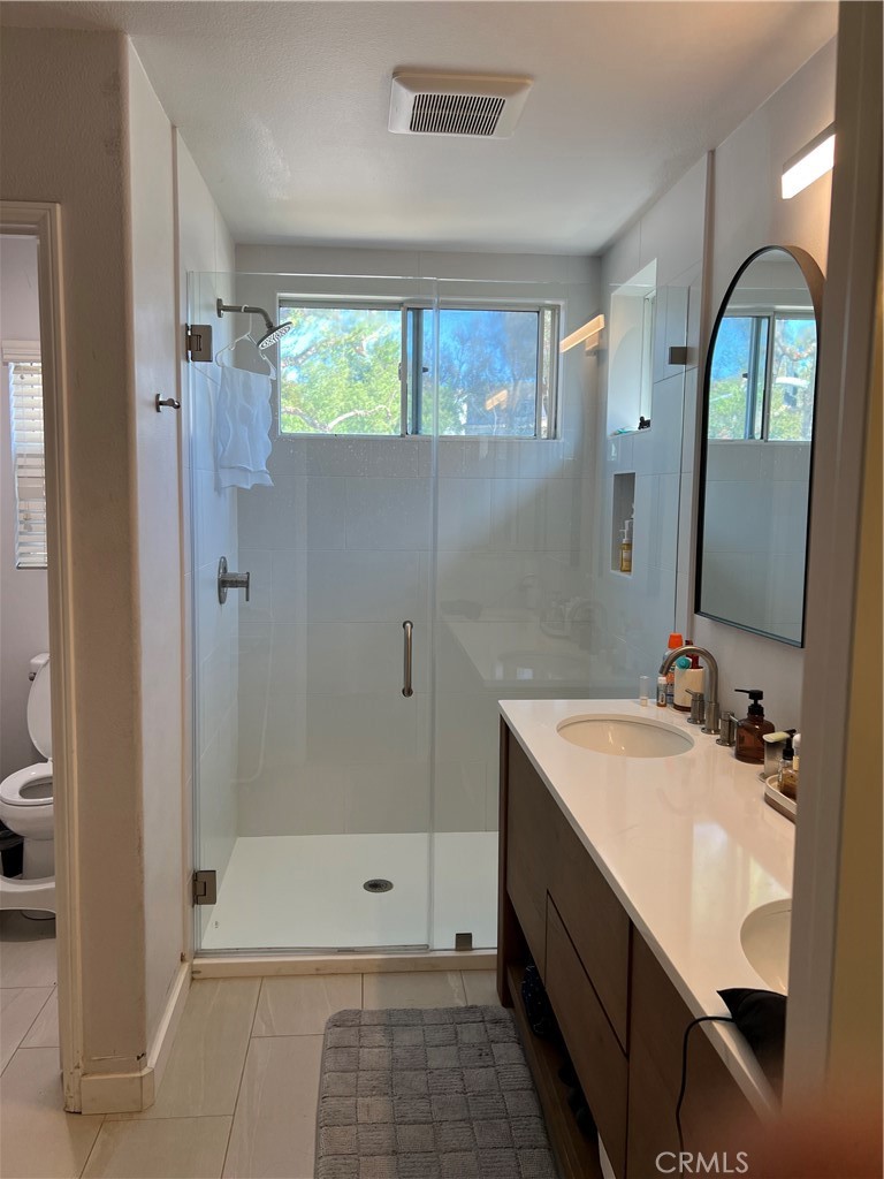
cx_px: 442
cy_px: 590
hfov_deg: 53.1
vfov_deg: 67.3
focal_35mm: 26
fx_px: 885
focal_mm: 5.7
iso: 50
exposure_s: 1/120
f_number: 1.5
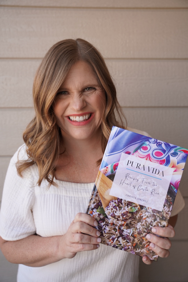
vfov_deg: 53.5
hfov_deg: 37.2
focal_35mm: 36
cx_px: 94
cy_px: 141
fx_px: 279
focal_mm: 35.7
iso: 160
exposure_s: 1/160
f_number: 4
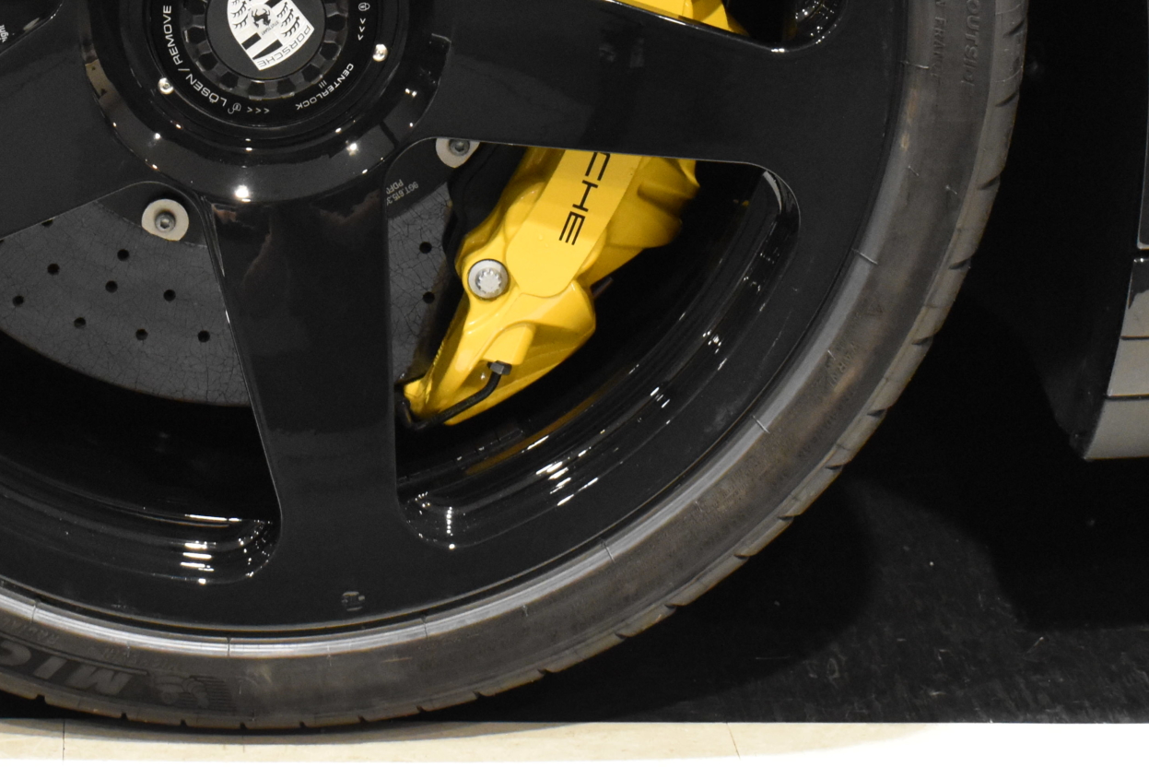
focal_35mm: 117
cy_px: 2
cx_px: 271
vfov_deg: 11.6
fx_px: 3735
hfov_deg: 17.4
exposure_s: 1/60
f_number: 8
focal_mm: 38
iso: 3600
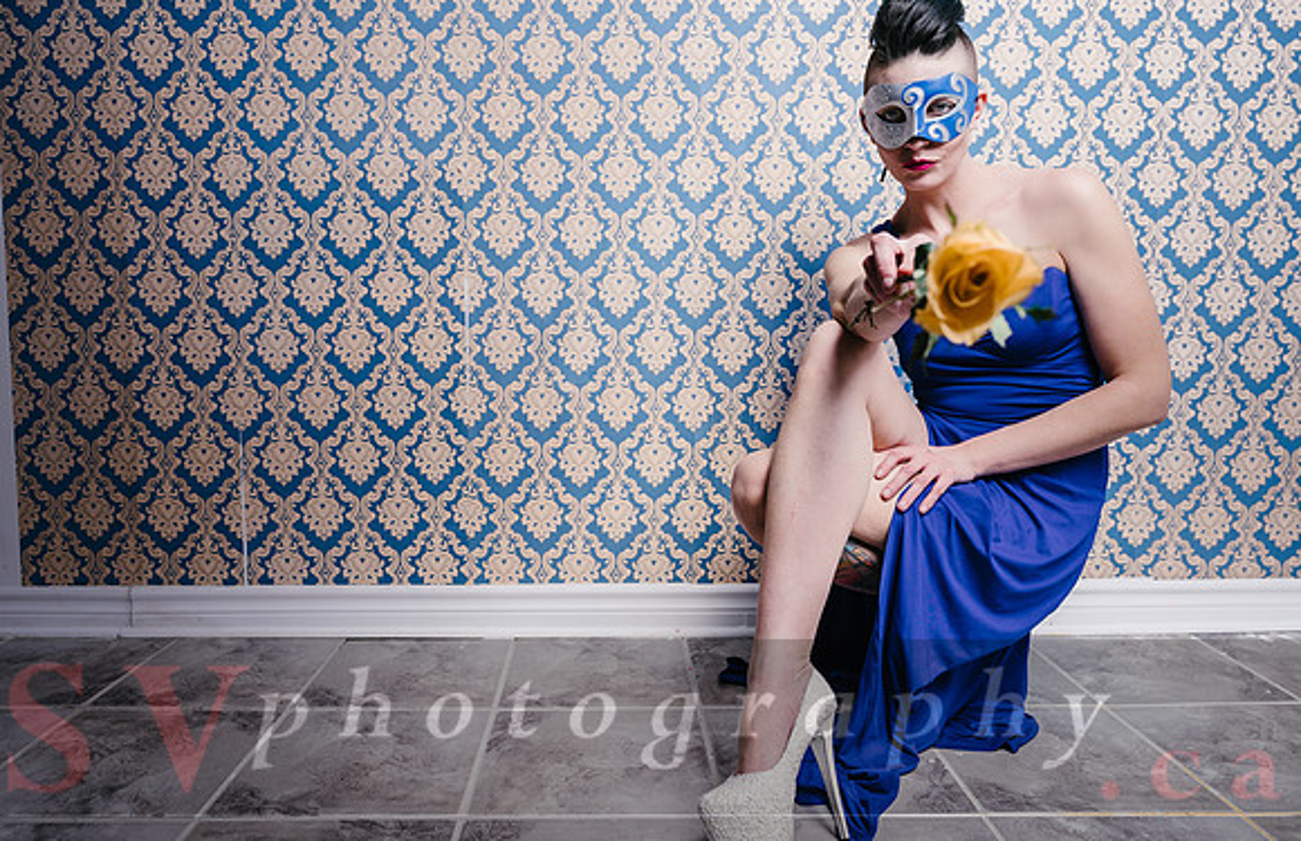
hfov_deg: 70.8
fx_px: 914
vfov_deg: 49.4
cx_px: 618
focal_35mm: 26
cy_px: 420
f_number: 4
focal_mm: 24
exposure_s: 1/200
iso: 100
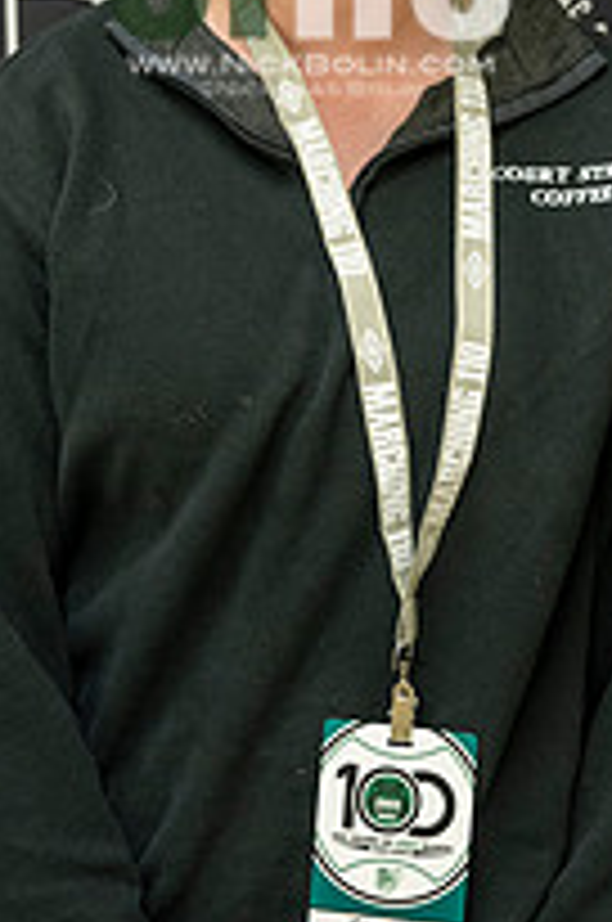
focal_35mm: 99
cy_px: -31
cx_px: 310
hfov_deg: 13.8
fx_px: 2533
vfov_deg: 19.9
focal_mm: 45
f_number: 4
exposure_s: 1/60
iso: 1250
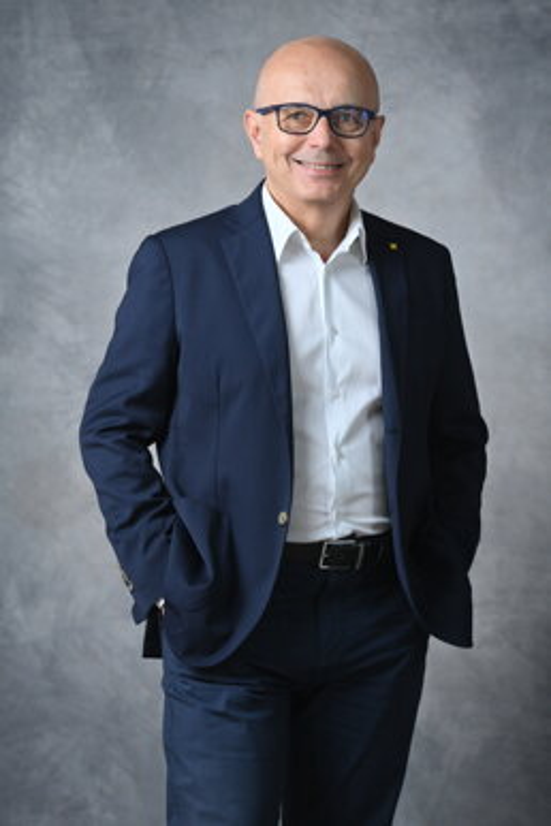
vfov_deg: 12.8
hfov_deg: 8.6
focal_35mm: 160
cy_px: 413
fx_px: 3673
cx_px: 276
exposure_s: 1/640
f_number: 4.5
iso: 3200
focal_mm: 160
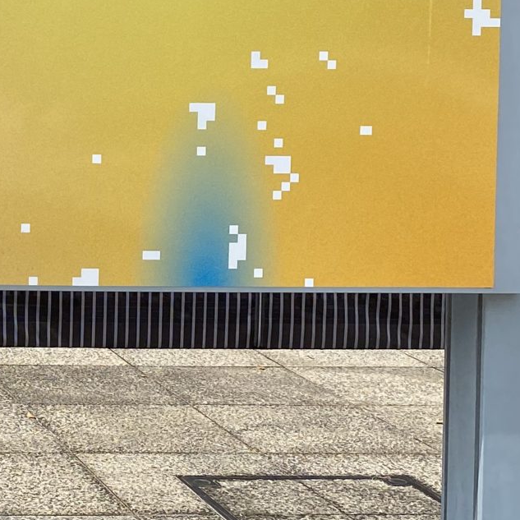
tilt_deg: -0.8
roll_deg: -0.4
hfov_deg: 16.4
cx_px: -338
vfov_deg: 18.4
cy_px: 62
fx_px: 1581
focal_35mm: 93
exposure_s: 1/3401
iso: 32
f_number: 1.8
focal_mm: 4.25
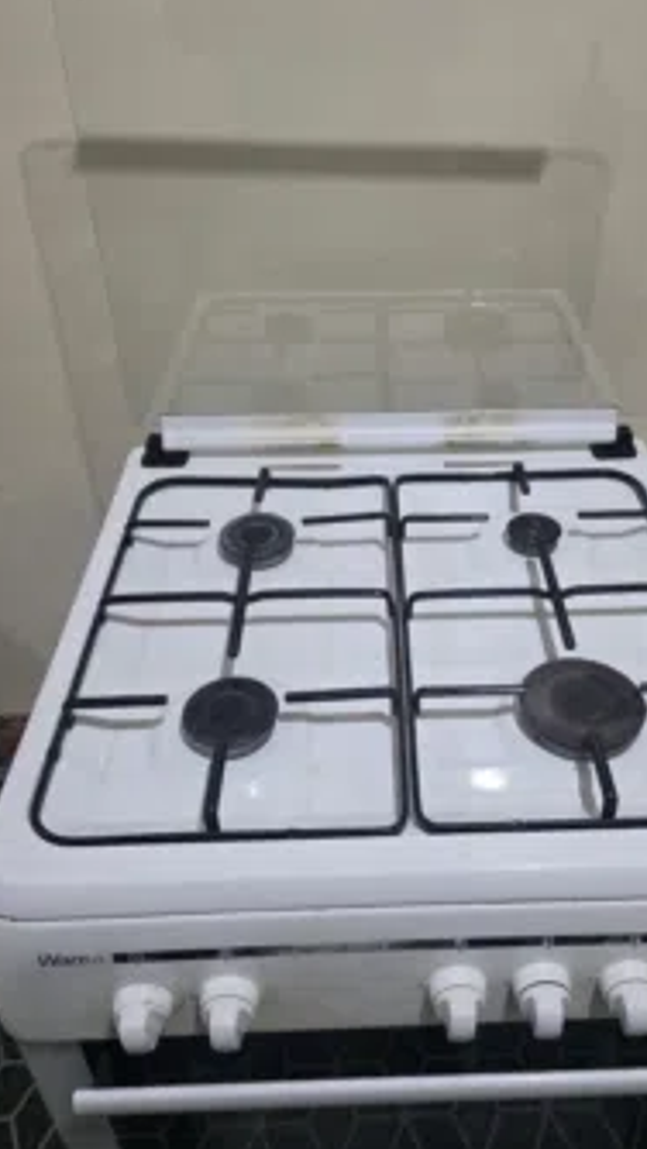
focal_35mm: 30
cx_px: 396
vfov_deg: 64.2
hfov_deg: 38.8
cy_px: 537
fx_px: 915
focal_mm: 6.3
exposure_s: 1/100
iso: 1000
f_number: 1.7
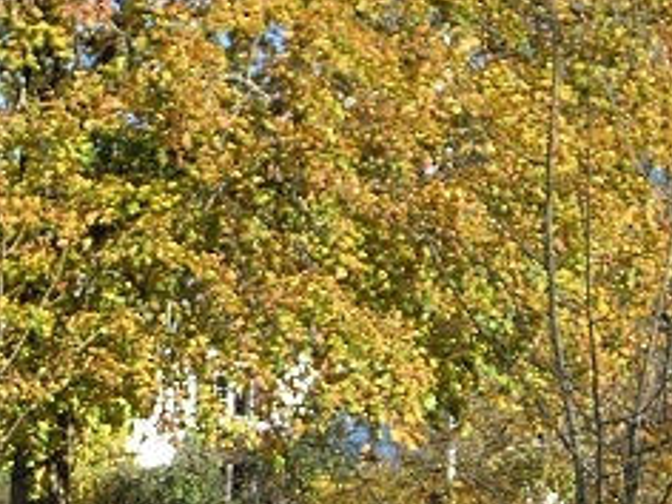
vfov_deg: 11.5
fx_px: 2368
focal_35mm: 122
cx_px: -94
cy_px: 817
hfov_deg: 15.6
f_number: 3
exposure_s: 1/500
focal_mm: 6.4
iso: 100
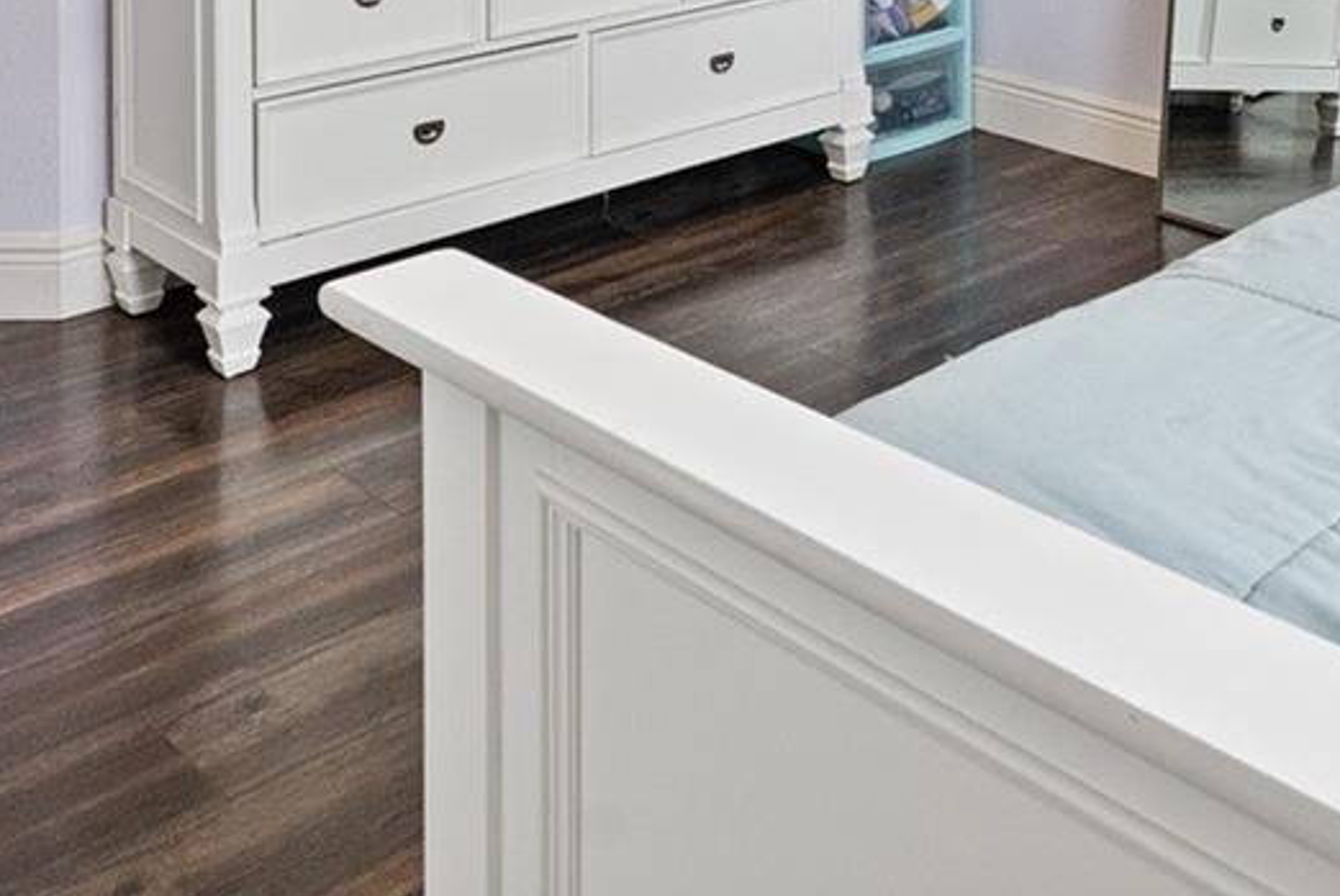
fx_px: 1825
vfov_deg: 23.0
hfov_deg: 39.0
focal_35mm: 49
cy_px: -403
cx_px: 1042
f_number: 9
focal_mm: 16
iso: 2500
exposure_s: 1/30
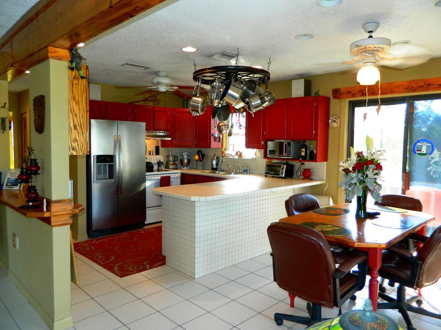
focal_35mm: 25
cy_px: 165
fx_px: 318
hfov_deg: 69.4
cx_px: 220
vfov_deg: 54.9
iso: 140
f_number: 3.1
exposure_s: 1/30
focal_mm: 4.5
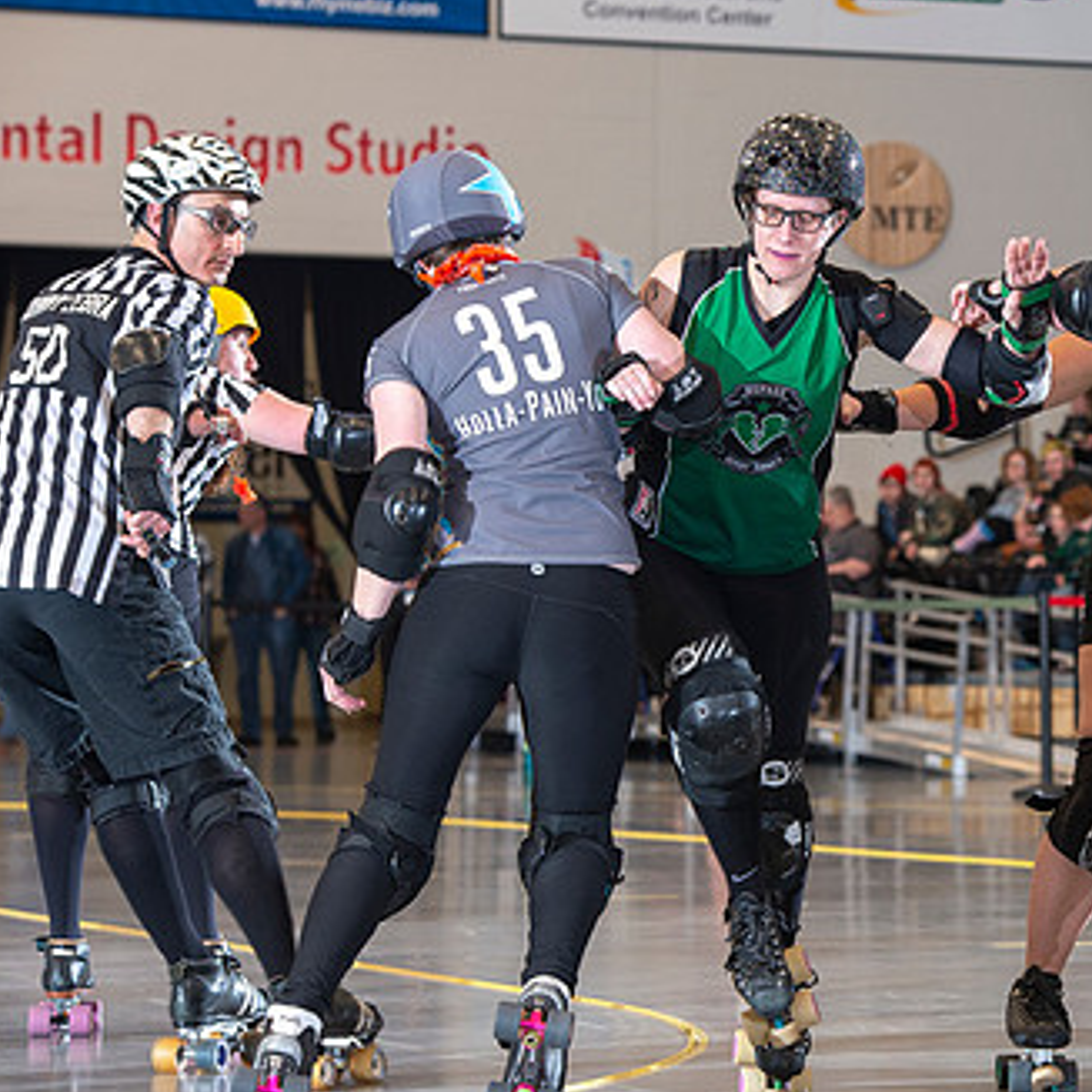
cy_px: 546
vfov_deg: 10.3
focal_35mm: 169
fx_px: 6032
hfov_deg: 10.3
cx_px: 952
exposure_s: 1/160
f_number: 5.6
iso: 640
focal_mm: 112
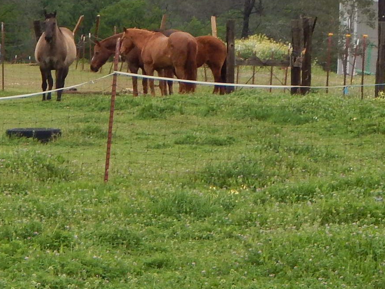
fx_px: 5018
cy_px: 61
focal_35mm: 451
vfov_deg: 3.3
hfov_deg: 4.4
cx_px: -98
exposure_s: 1/320
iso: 125
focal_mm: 23.4
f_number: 4.8
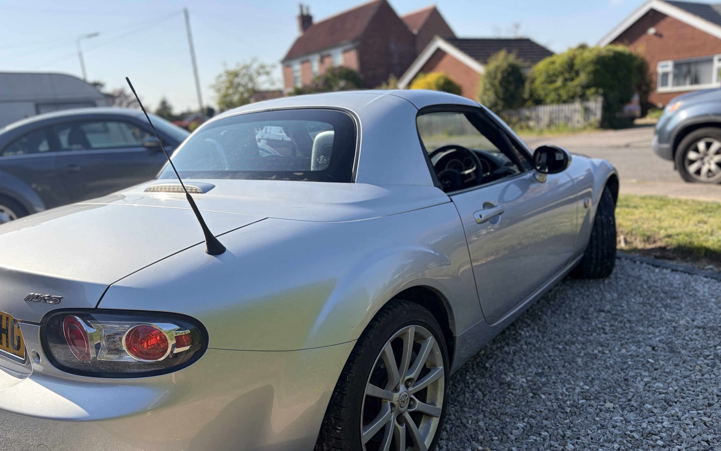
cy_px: 269
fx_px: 550
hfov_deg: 66.5
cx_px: 365
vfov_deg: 44.3
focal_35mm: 28
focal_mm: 5.96
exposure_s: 1/3125
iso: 64
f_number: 1.6
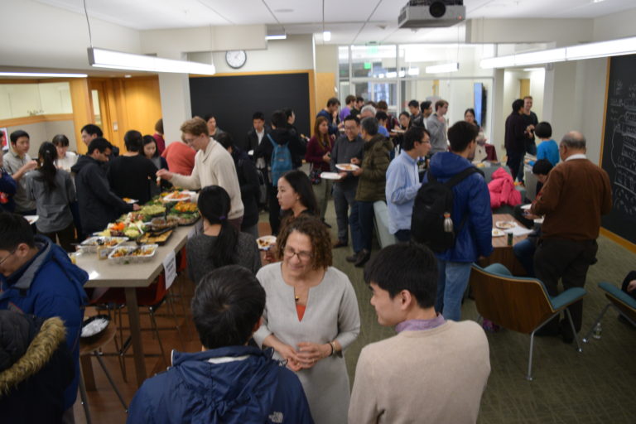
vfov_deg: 47.9
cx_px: 318
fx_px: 477
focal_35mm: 27
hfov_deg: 67.4
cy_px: 212
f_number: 4
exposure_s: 1/60
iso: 800
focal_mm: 18
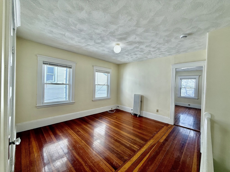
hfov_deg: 102.1
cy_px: 86
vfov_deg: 85.7
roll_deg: -1.7
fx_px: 93
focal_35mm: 14
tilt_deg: -0.4
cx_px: 115
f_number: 2.2
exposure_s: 1/126
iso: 64
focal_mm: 2.22
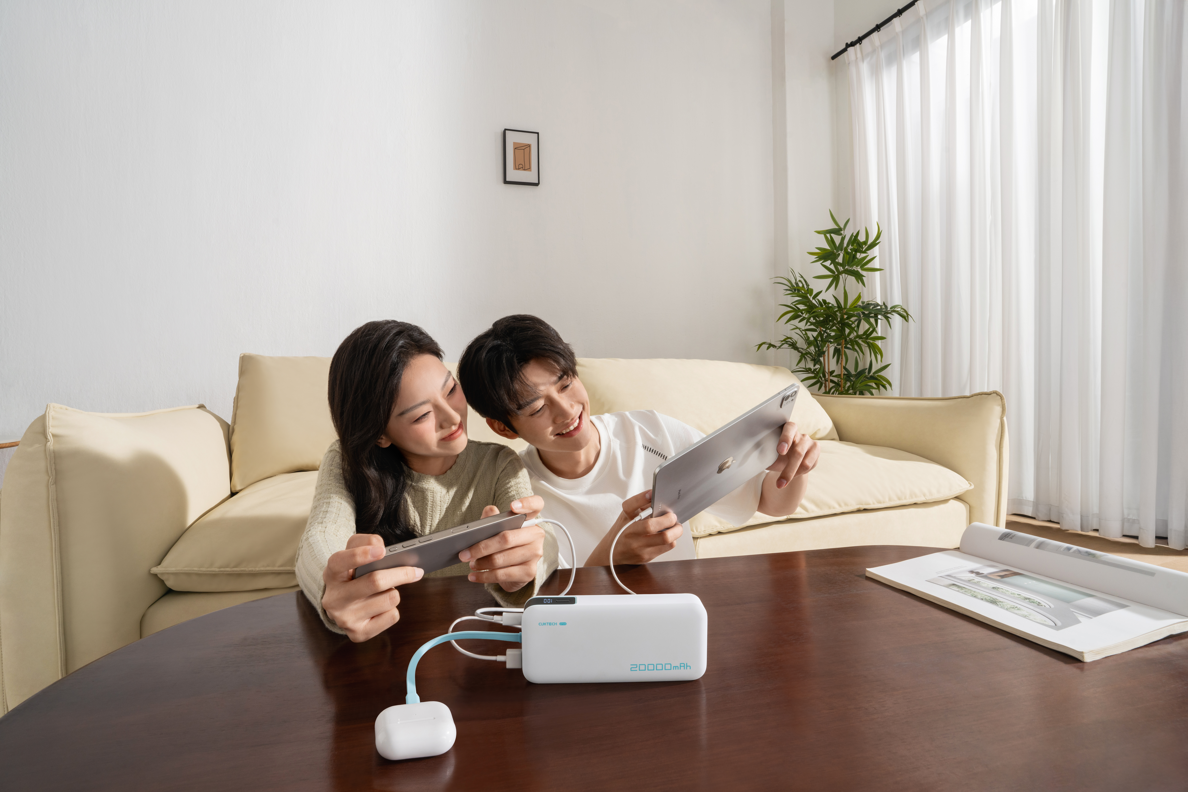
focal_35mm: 16
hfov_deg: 96.7
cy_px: 396
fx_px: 528
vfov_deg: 73.7
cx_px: 594
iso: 250
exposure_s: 1/125
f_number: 14
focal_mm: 16
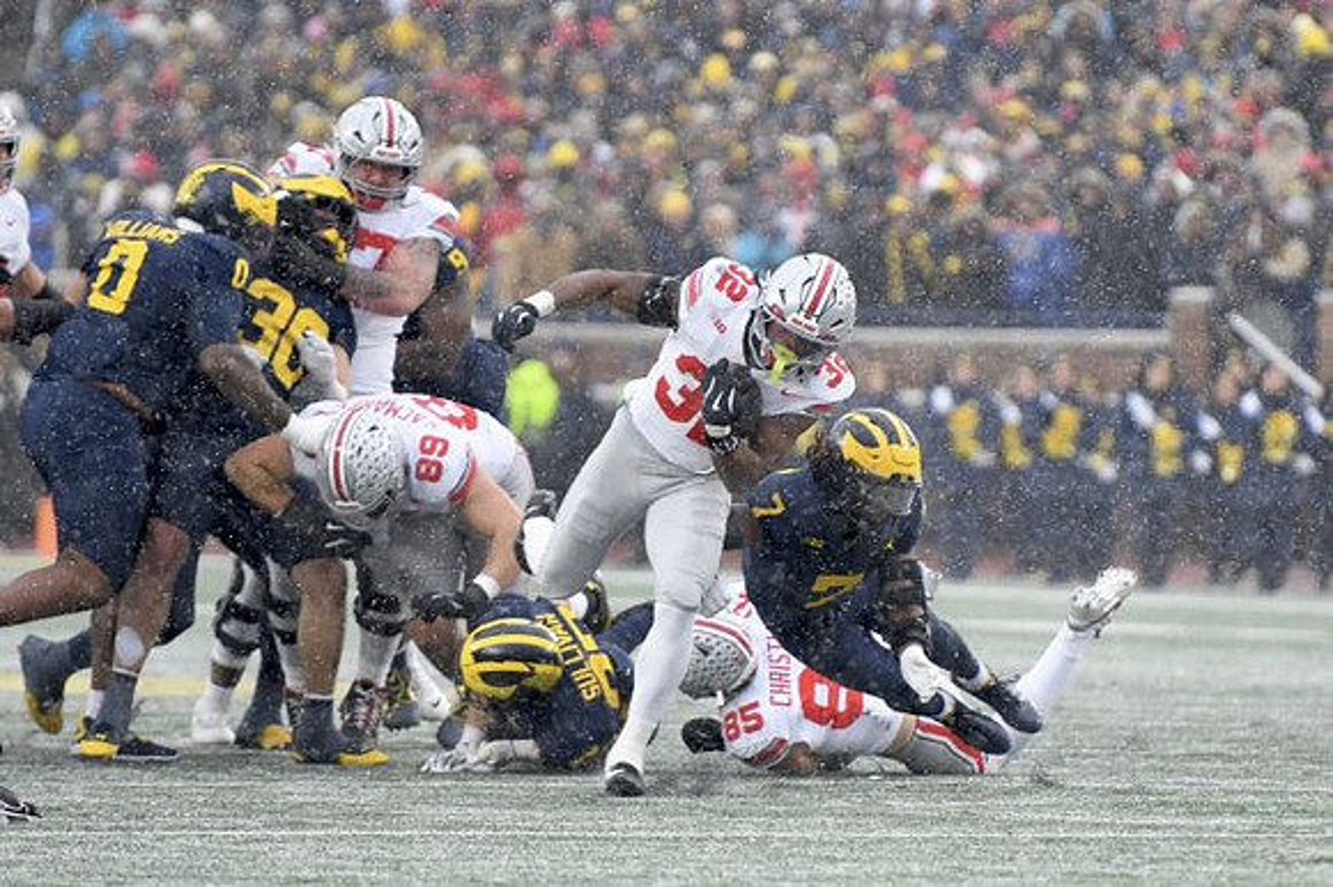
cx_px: 666
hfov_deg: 6.9
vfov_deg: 4.6
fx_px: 11102
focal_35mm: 300
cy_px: 444
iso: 800
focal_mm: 200
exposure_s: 1/1000
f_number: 2.8
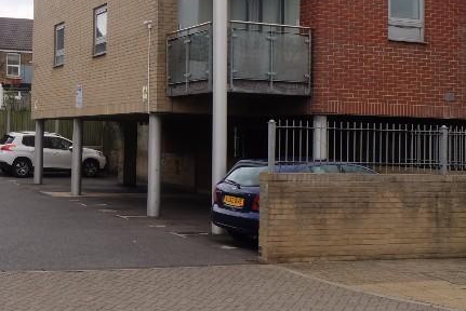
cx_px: 52
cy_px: 112
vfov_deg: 23.7
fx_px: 738
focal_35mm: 57
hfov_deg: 33.3
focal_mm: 16
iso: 400
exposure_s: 1/140
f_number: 10
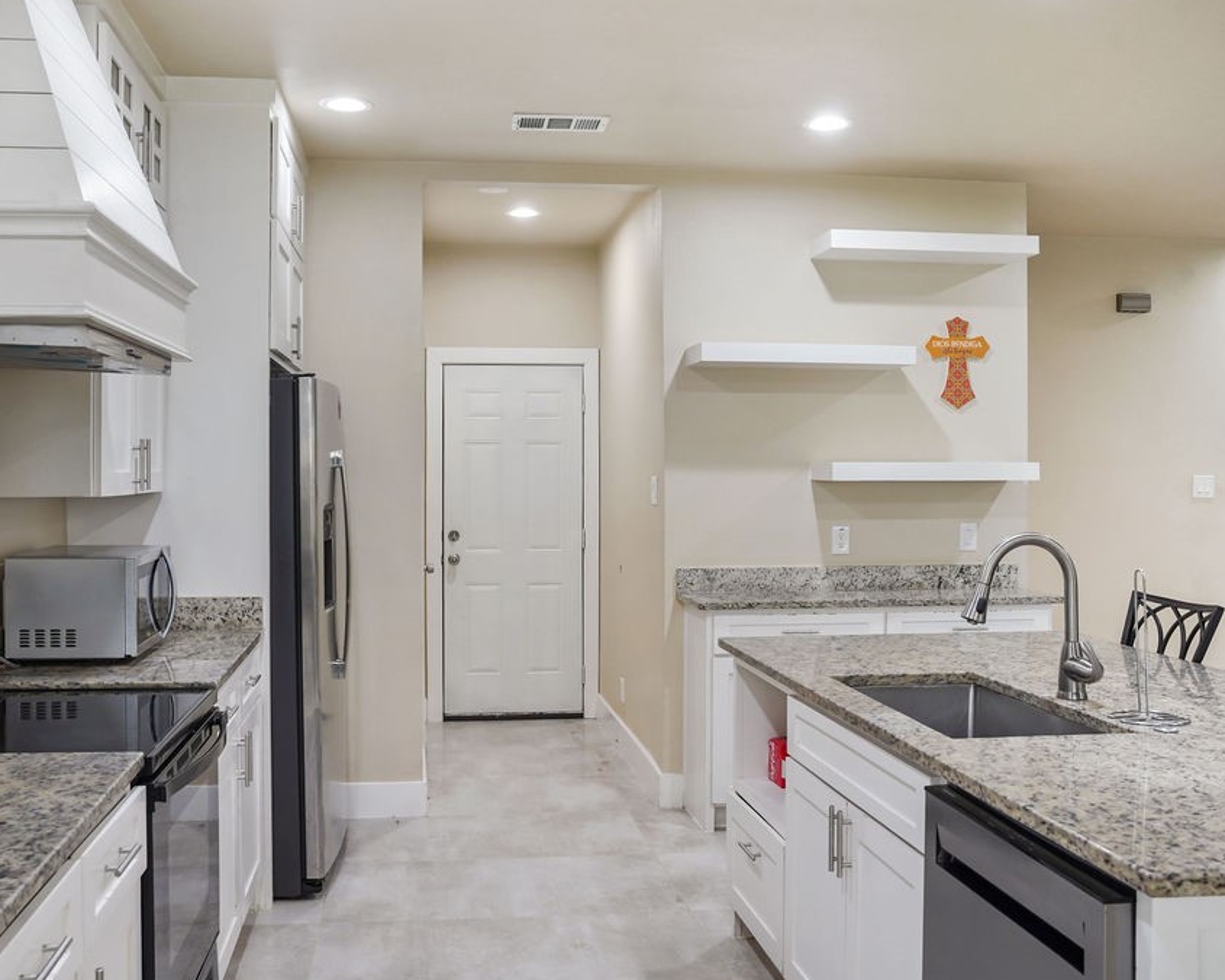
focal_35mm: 33
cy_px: 492
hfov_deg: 53.7
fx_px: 1205
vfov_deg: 44.3
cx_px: 535
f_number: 7.1
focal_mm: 29.2
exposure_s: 1/15
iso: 640
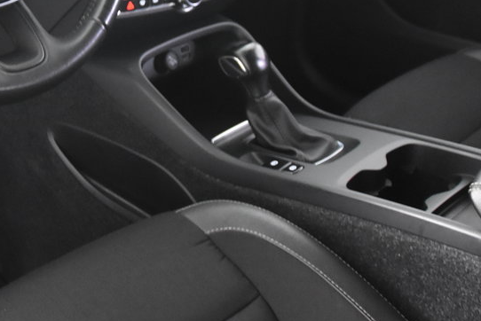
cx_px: 40
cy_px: 29
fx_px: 804
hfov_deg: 31.6
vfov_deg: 22.0
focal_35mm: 60
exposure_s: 1/25
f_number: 2.8
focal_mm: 17
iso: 3200
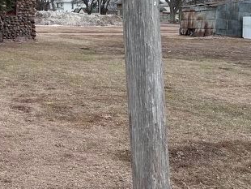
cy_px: 19
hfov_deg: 27.4
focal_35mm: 67
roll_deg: -0.6
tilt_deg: -0.7
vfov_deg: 21.5
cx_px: 5
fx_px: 486
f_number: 1.5
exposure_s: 1/924
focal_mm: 5.7
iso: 50
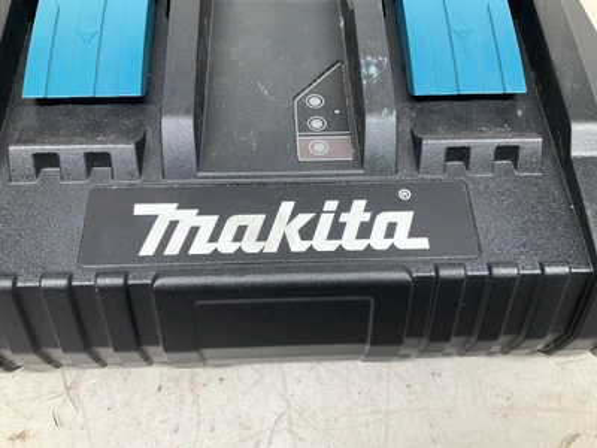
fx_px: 500
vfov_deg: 48.2
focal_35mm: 29
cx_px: 298
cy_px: 224
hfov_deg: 61.7
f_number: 1.8
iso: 64
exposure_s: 1/60
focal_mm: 3
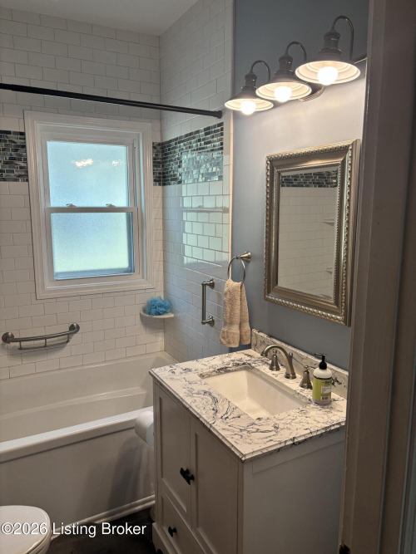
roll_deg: -0.2
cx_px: 208
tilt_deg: -8.5
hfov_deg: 53.0
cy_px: 277
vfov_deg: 67.3
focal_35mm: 26
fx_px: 417
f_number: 1.6
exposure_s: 1/118
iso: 64
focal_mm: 5.96
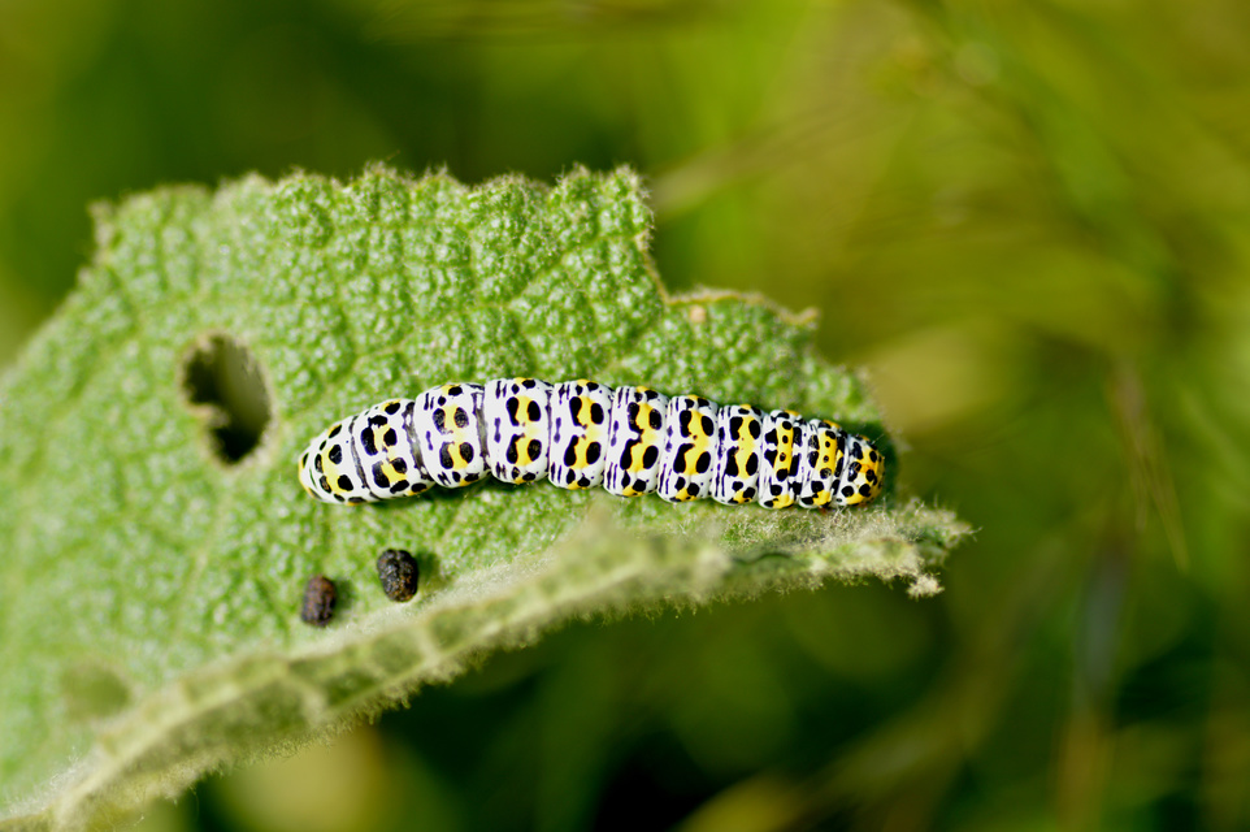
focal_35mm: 150
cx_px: 625
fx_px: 5205
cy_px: 416
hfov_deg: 13.7
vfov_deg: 9.1
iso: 100
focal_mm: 100
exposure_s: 1/500
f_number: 3.5
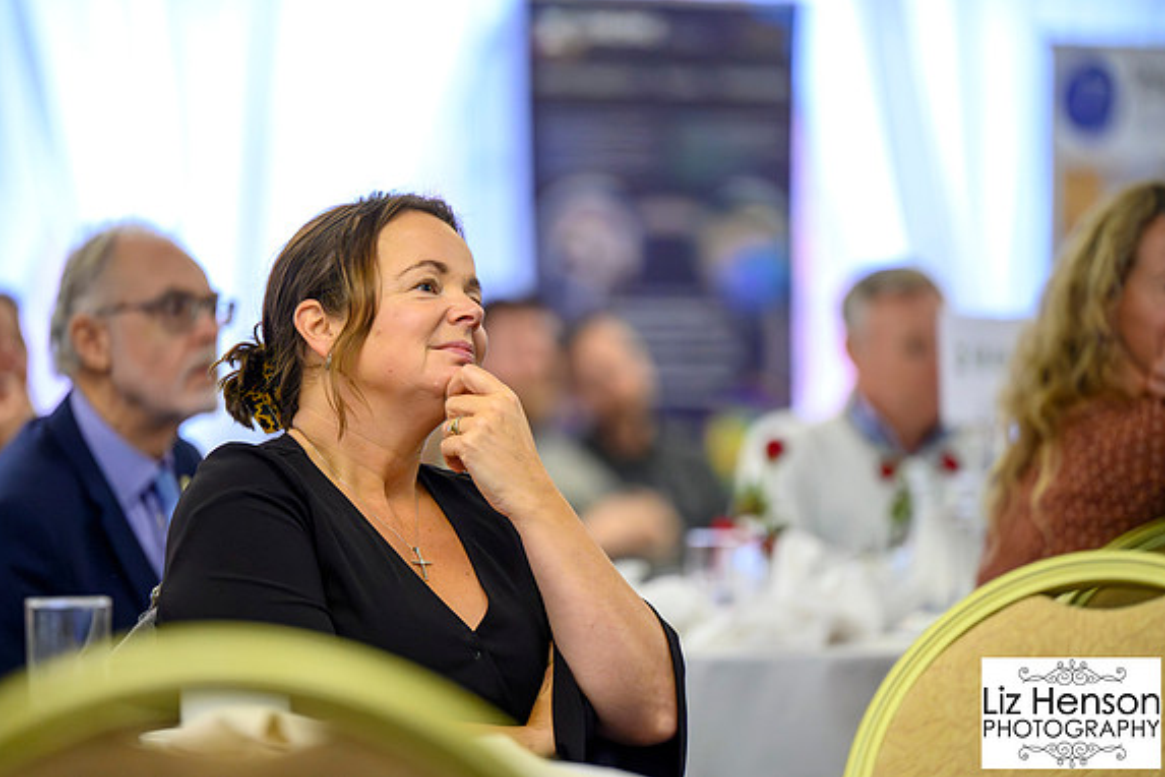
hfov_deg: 10.7
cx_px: 581
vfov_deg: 7.1
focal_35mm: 193
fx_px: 6245
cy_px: 386
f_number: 2.8
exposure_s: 1/200
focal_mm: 190
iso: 12800
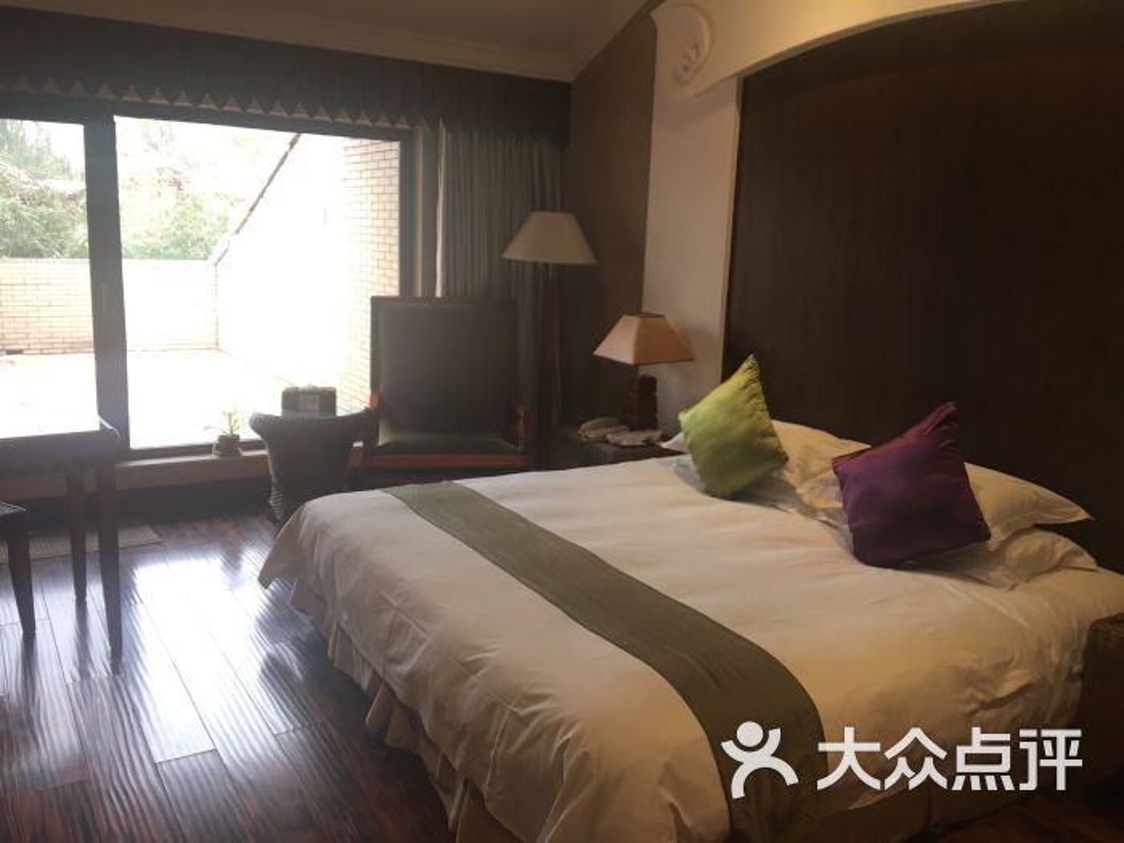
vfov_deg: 48.2
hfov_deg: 61.7
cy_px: 422
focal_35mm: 29
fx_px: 942
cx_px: 562
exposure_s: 1/17
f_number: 2.2
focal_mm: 4.15
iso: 40
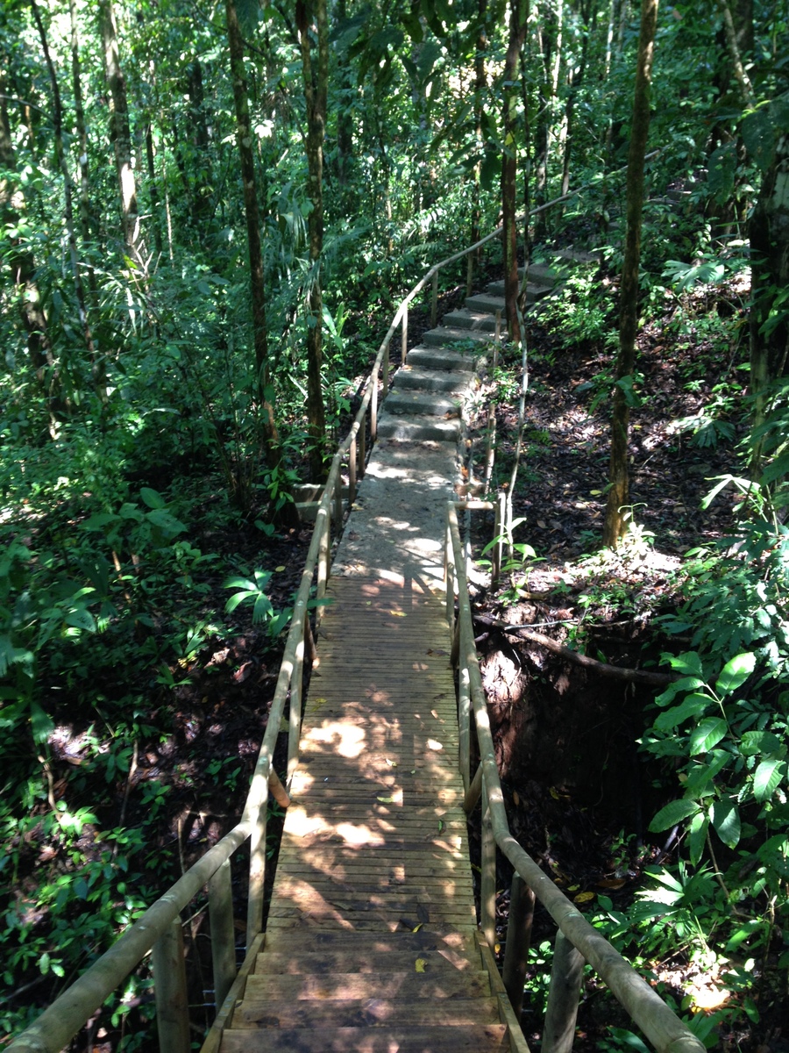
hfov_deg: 40.7
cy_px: 526
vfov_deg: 52.6
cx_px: 394
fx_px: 1064
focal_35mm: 35
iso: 64
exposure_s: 1/20
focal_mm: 4.28
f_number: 2.4
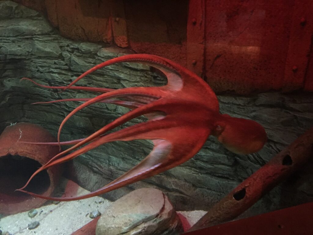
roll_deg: +4.3
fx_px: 262
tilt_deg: -29.2
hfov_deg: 61.7
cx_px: 156
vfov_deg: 48.2
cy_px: 118
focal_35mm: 29
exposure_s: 1/17
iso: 640
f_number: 2.2
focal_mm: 4.15
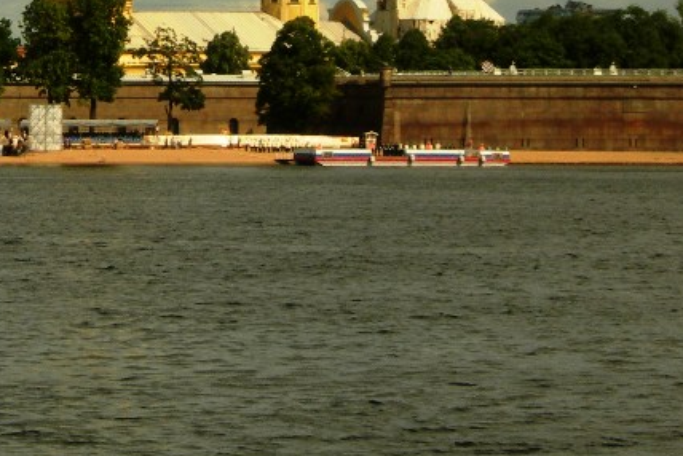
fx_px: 5335
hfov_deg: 7.3
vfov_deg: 4.9
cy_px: -86
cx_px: 65
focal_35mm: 281
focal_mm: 23.4
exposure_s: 1/352
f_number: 8.2
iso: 50
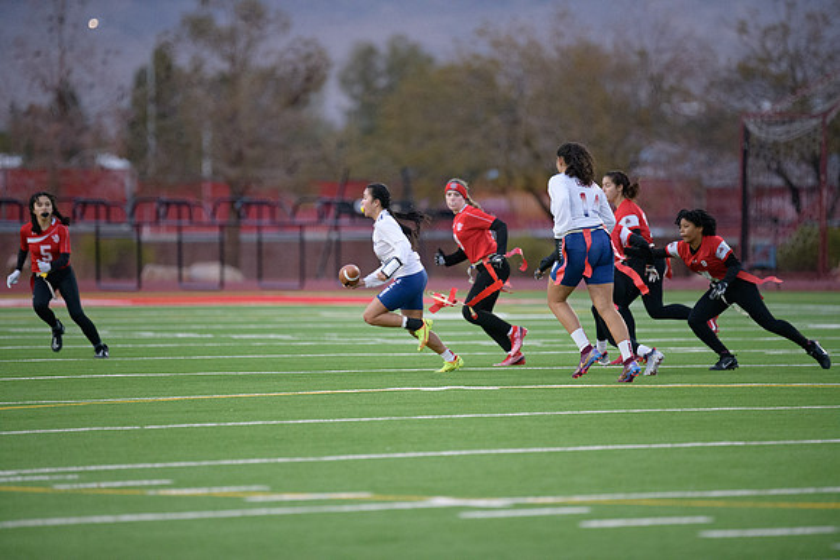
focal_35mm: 300
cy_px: 280
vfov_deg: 4.6
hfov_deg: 6.9
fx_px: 7001
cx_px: 420
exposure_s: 1/3200
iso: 5600
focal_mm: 300
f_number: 2.8
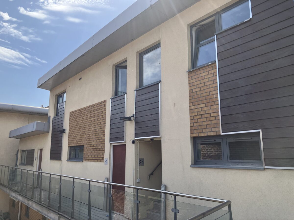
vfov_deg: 49.7
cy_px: 110
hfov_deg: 63.4
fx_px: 238
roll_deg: -0.1
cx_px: 147
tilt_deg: +10.9
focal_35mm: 28
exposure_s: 1/1012
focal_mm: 3.99
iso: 32
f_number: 1.8
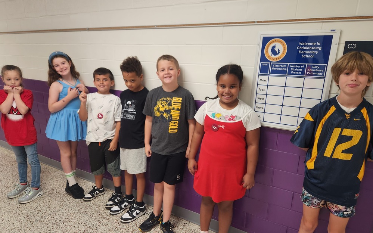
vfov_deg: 49.2
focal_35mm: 25
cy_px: 127
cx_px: 188
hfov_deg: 72.6
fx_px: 254
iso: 160
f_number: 1.8
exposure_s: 1/120
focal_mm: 5.4
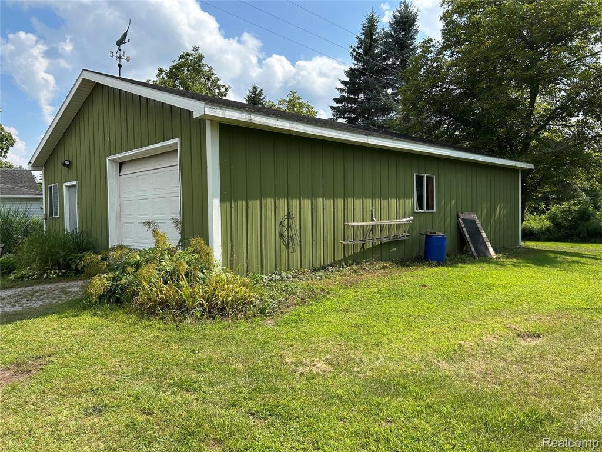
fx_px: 452
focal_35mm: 26
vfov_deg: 53.1
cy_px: 226
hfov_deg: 67.3
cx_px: 301
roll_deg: +1.3
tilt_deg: -1.4
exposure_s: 1/2841
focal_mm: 5.7
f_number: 1.5
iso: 50
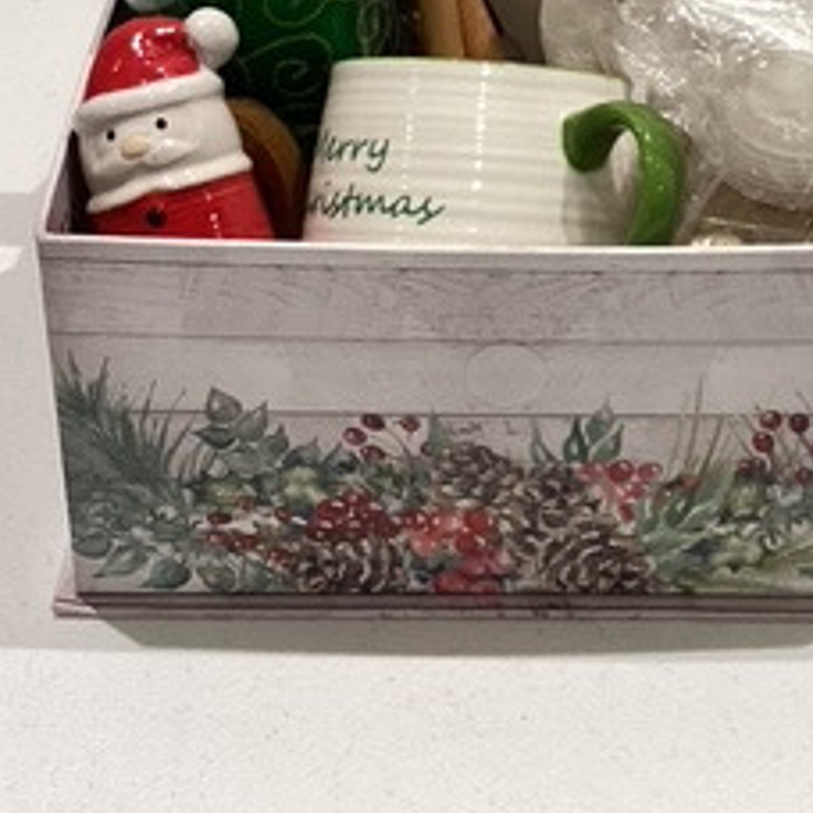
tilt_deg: -28.1
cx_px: 567
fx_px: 2046
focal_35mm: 77
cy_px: -93
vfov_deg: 21.3
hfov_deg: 22.3
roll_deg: +0.3
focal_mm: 3.3
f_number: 2.4
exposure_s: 1/60
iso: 100
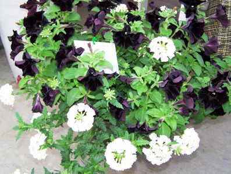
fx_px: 254
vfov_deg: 37.8
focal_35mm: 38
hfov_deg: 48.9
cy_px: 87
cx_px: 116
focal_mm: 6.3
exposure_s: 1/60
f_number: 2.8
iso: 80
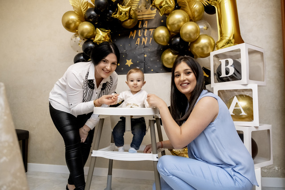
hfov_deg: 73.7
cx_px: 142
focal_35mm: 24
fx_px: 190
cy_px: 95
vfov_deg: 53.2
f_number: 2.8
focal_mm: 16
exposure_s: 1/160
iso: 1250
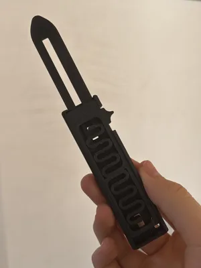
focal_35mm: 52
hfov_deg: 28.0
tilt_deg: -4.6
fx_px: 403
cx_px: 100
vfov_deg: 36.8
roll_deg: +2.7
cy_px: 134
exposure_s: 1/60
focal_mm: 5.96
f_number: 1.6
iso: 80
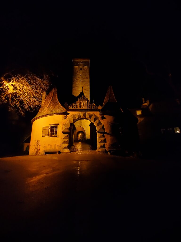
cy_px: 121
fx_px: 91
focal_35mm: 13
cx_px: 90
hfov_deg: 89.9
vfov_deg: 106.2
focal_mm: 1.8
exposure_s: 1/25
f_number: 2.2
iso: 1000
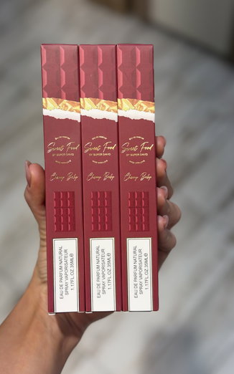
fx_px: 531
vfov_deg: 38.9
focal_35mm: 52
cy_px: 185
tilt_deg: -58.4
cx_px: 92
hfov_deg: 24.8
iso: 50
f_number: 1.78
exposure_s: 1/141
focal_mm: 6.76
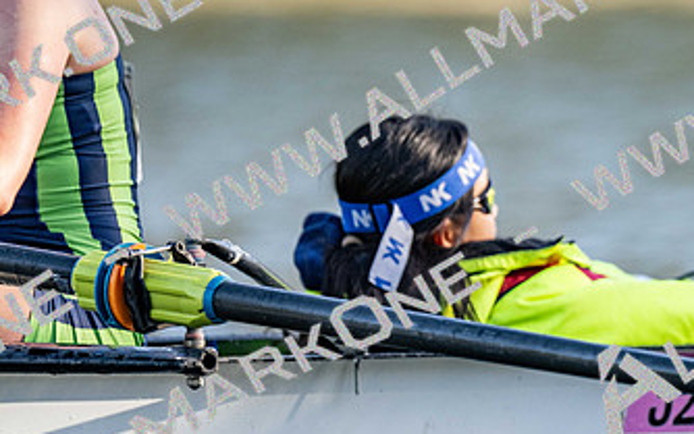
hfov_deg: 2.0
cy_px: 246
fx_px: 20112
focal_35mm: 1063
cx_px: 420
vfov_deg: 1.2
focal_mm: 600
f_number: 4
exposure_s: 1/2500
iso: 640
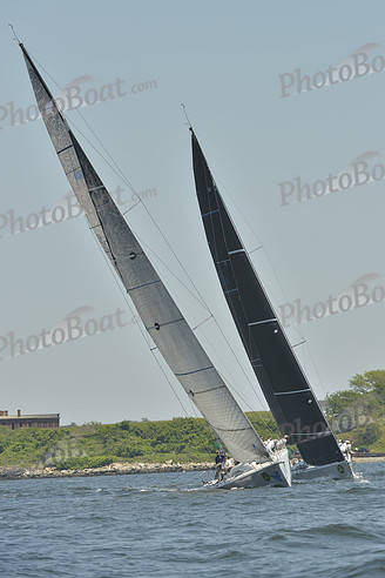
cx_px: 218
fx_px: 3786
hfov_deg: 5.8
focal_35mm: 236
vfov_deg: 8.7
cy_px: 254
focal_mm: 200
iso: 280
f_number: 7.1
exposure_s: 1/1250
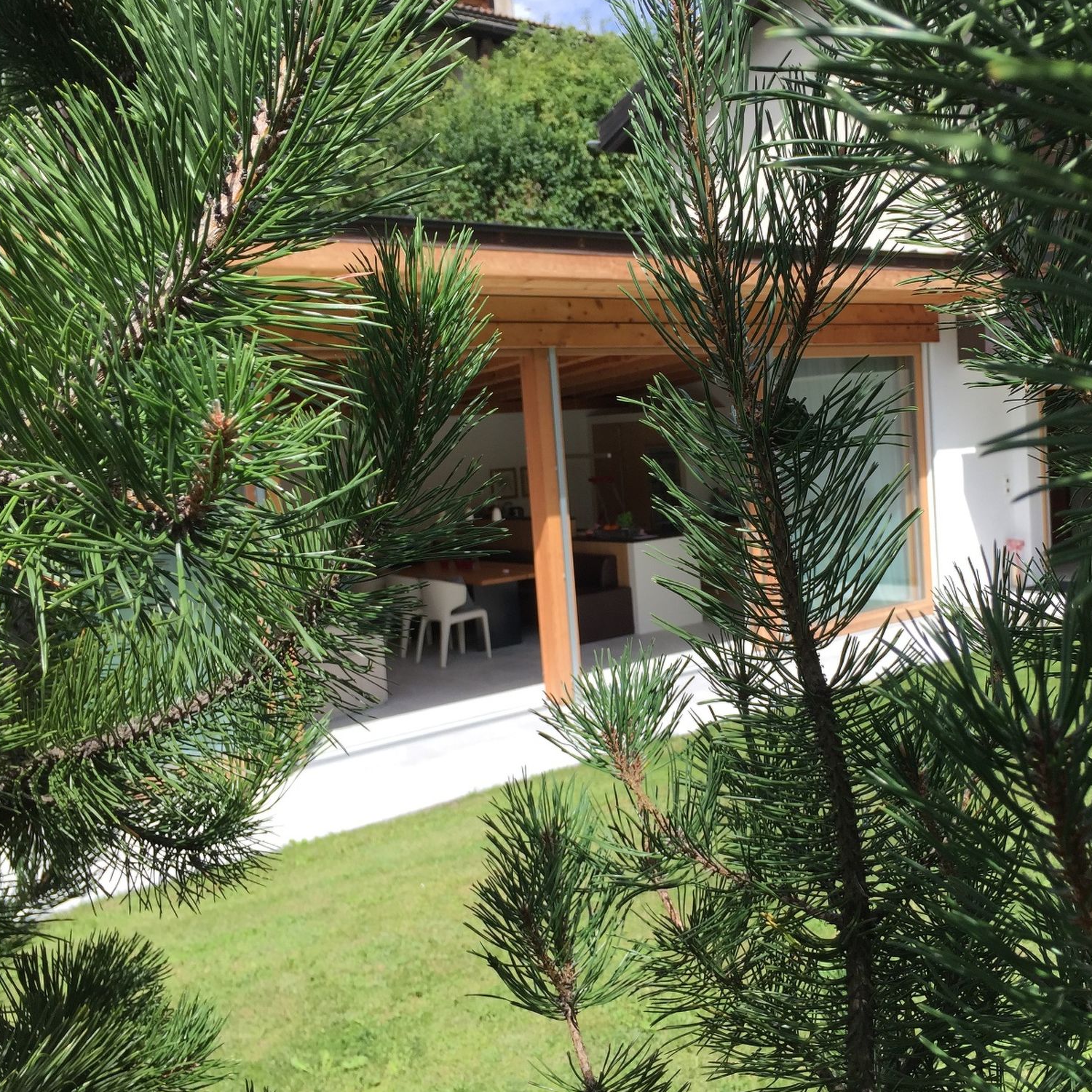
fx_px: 1249
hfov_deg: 46.8
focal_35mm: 35
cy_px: 546
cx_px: 679
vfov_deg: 47.2
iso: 32
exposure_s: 1/1014
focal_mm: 4.15
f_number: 2.2
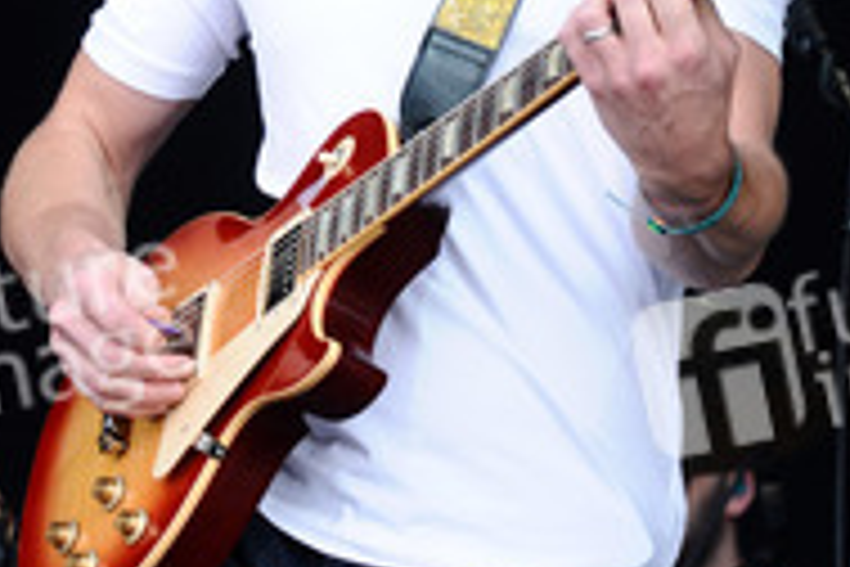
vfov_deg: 4.1
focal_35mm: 334
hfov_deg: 6.2
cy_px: 126
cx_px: 456
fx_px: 7887
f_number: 5
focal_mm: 105
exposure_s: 1/400
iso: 320
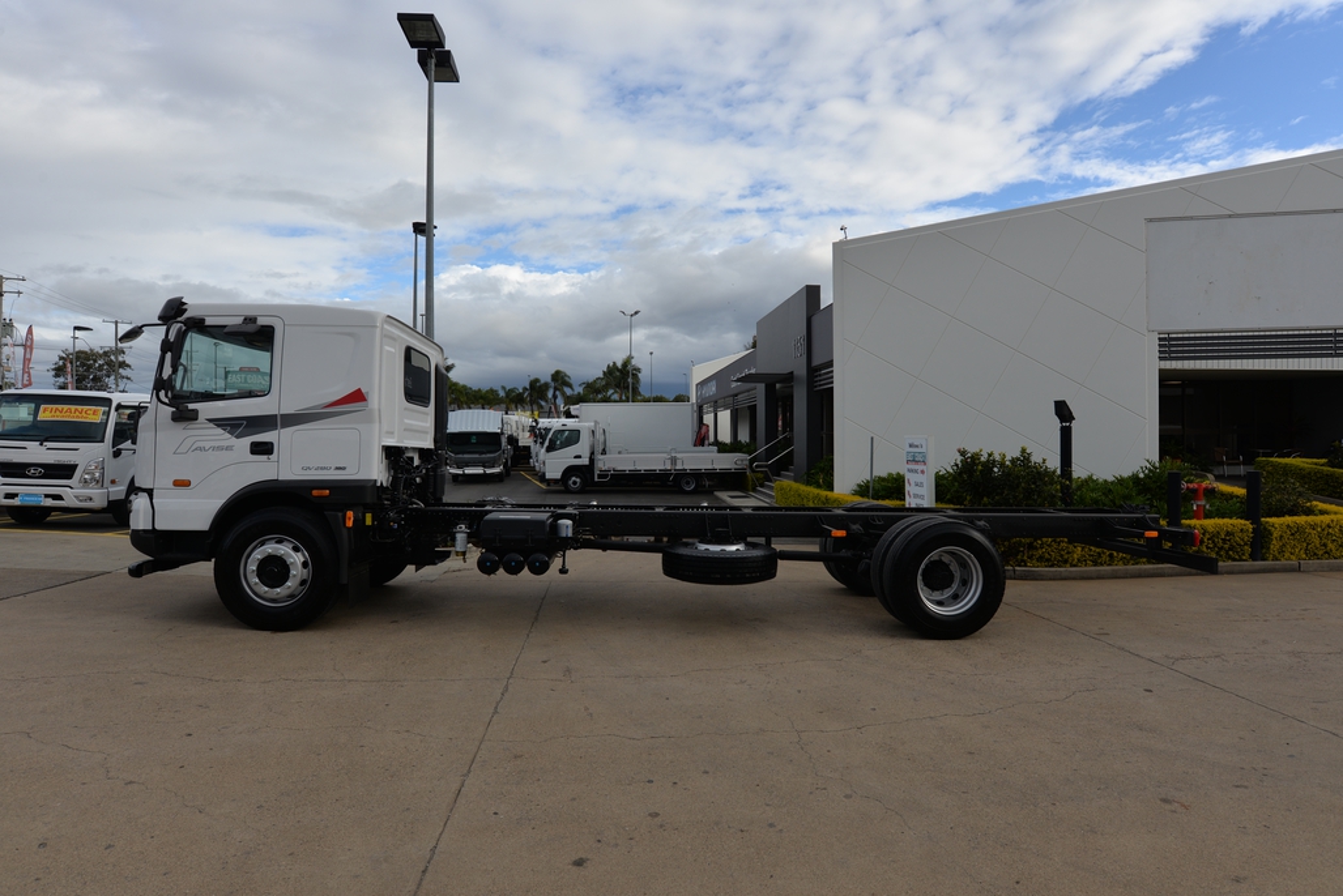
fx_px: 709
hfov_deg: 86.9
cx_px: 672
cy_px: 448
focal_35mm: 19
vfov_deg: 64.6
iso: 125
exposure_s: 1/250
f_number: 8
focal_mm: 19
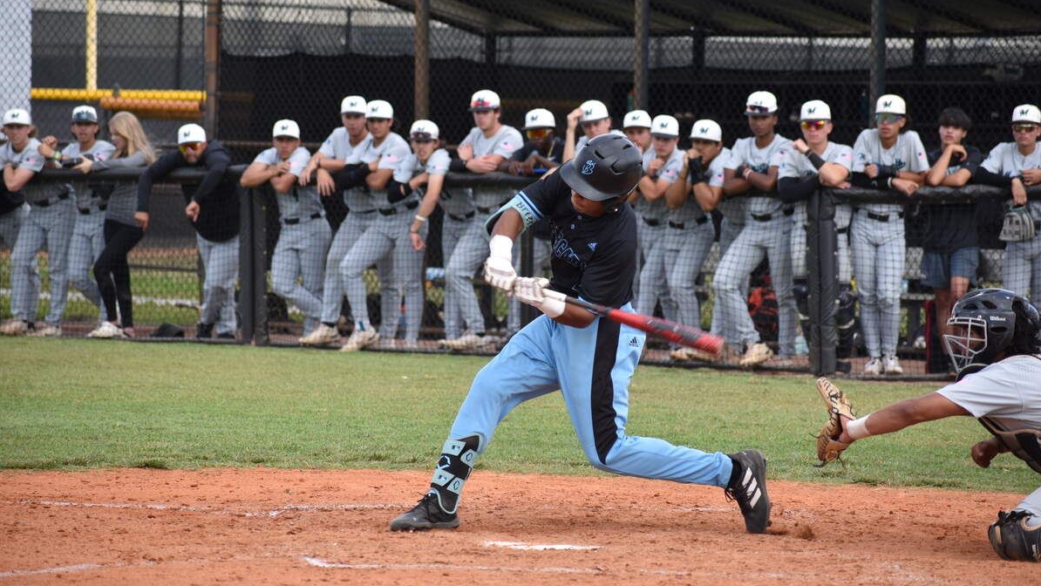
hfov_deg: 9.8
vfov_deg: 5.5
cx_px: 522
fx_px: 6101
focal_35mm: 221
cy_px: 239
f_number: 4.8
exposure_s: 1/1000
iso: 400
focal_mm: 140
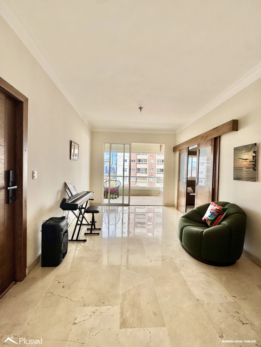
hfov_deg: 85.7
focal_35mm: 14
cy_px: 174
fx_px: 141
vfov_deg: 102.1
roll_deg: -0.7
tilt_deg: -1.7
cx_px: 130
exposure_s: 1/281
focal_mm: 2.22
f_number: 2.2
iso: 40
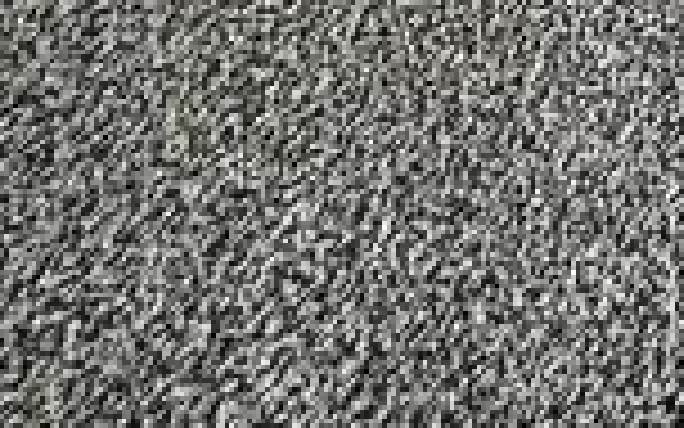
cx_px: 1899
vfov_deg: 8.0
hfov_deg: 12.4
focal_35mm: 100
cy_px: -1279
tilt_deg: -5.0
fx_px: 1864
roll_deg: -0.3
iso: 320
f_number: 2.2
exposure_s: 1/50
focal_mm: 2.22
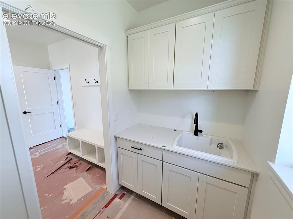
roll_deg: -1.1
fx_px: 118
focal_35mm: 14
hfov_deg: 102.1
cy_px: 110
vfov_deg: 85.6
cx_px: 146
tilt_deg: -10.9
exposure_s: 1/120
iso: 80
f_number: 2.2
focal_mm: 2.22
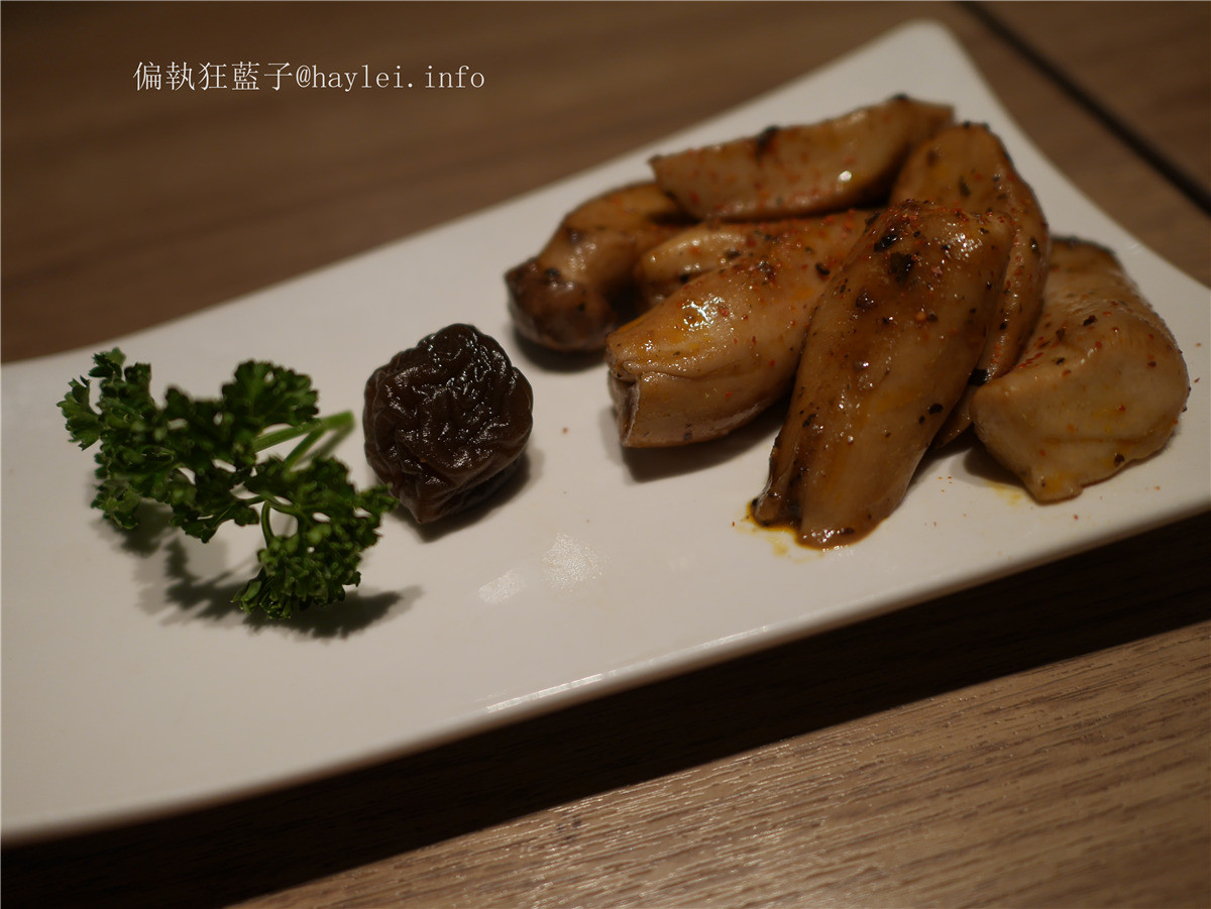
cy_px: 454
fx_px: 1050
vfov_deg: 46.8
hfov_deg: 59.9
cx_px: 606
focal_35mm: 30
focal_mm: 15
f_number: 1.8
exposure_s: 1/125
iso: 200
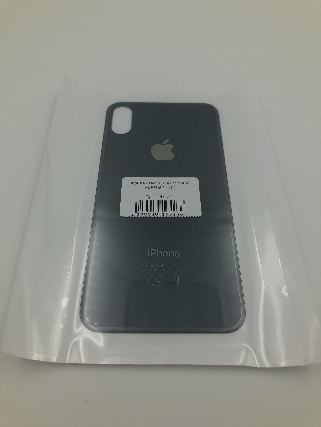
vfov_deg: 63.4
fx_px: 346
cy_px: 214
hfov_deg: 49.7
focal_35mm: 28
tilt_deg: -57.0
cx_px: 160
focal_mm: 3.99
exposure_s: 1/1230
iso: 20
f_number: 1.8
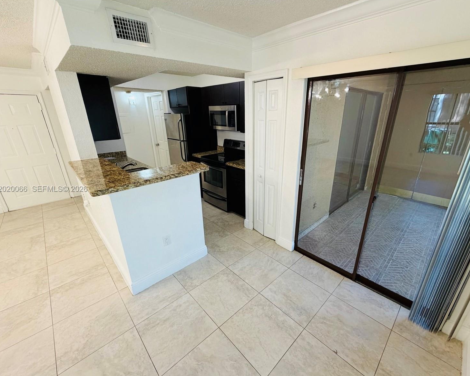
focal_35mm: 15
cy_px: 189
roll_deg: +1.4
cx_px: 245
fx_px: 209
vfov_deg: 84.0
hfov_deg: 96.8
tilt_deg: -20.2
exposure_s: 1/120
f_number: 2.2
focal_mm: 2.22
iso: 160
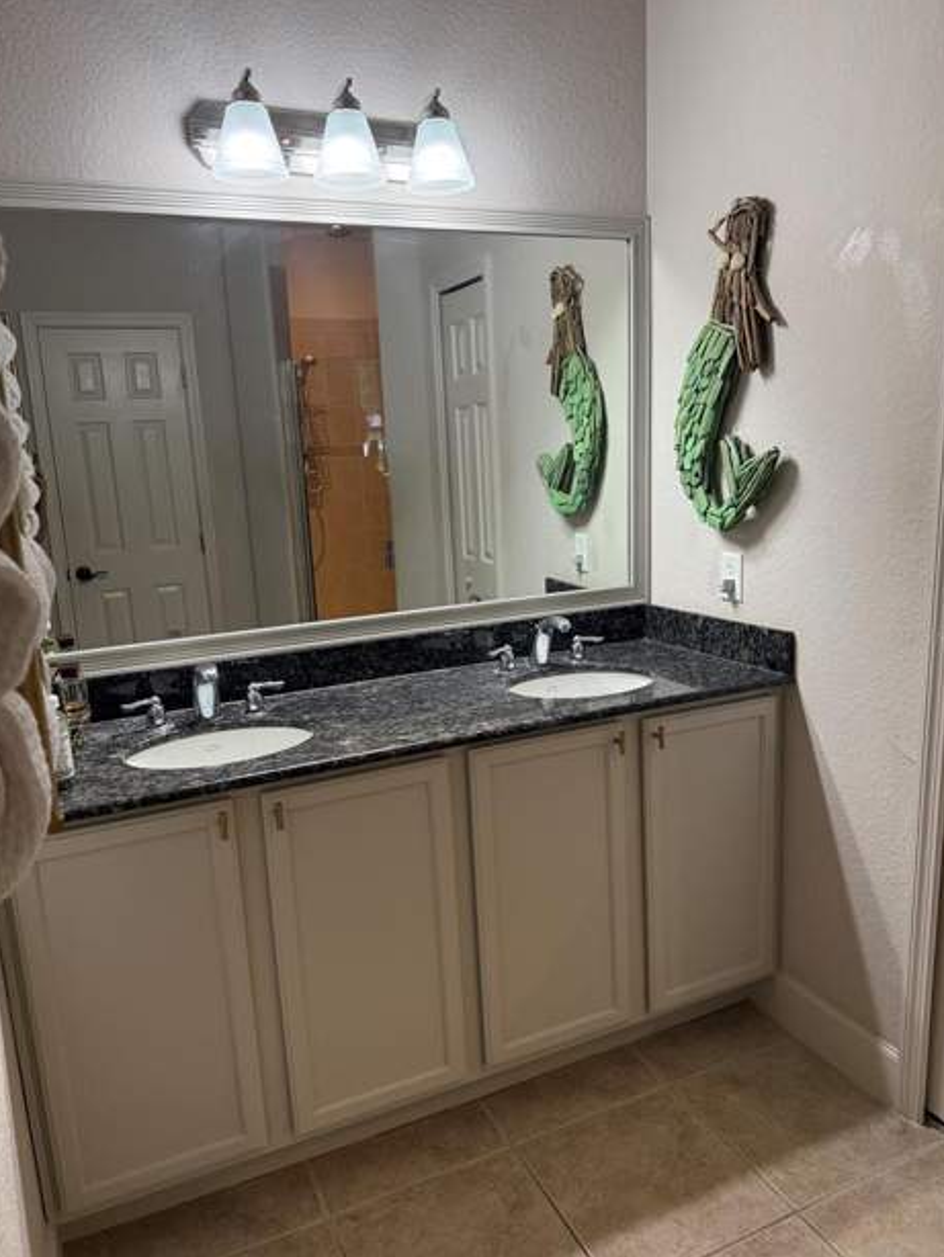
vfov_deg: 69.4
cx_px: 477
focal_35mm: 25
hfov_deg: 54.9
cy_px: 637
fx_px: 908
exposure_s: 1/120
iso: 250
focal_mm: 6.76
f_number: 1.78
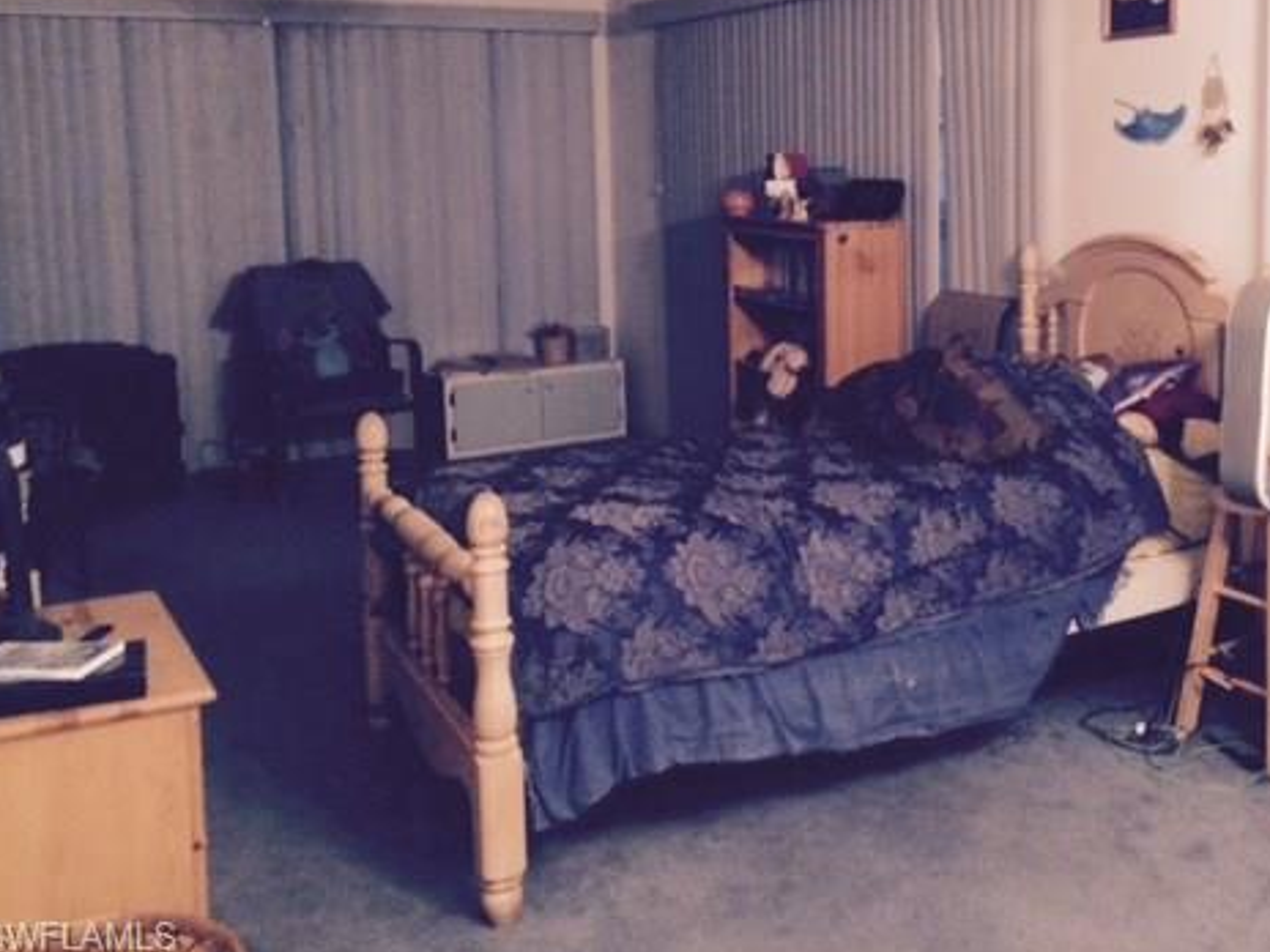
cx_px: 851
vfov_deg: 35.6
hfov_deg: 46.0
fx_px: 1468
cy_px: 306
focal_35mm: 40
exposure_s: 1/15
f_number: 2.2
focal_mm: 4.15
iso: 320
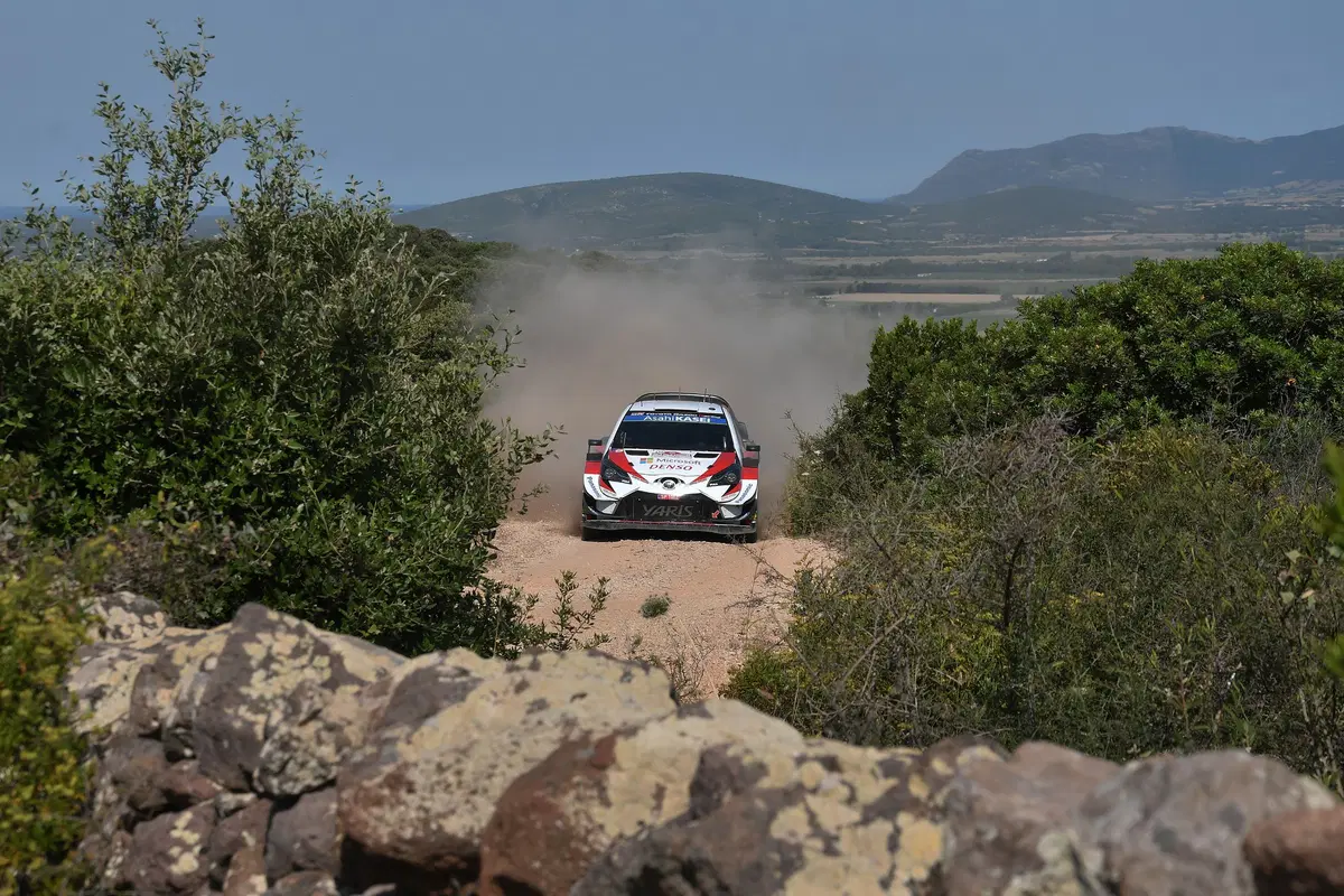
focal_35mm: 93
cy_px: 448
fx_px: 3472
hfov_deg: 21.9
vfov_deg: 14.7
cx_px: 672
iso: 100
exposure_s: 1/800
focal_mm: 62
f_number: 9
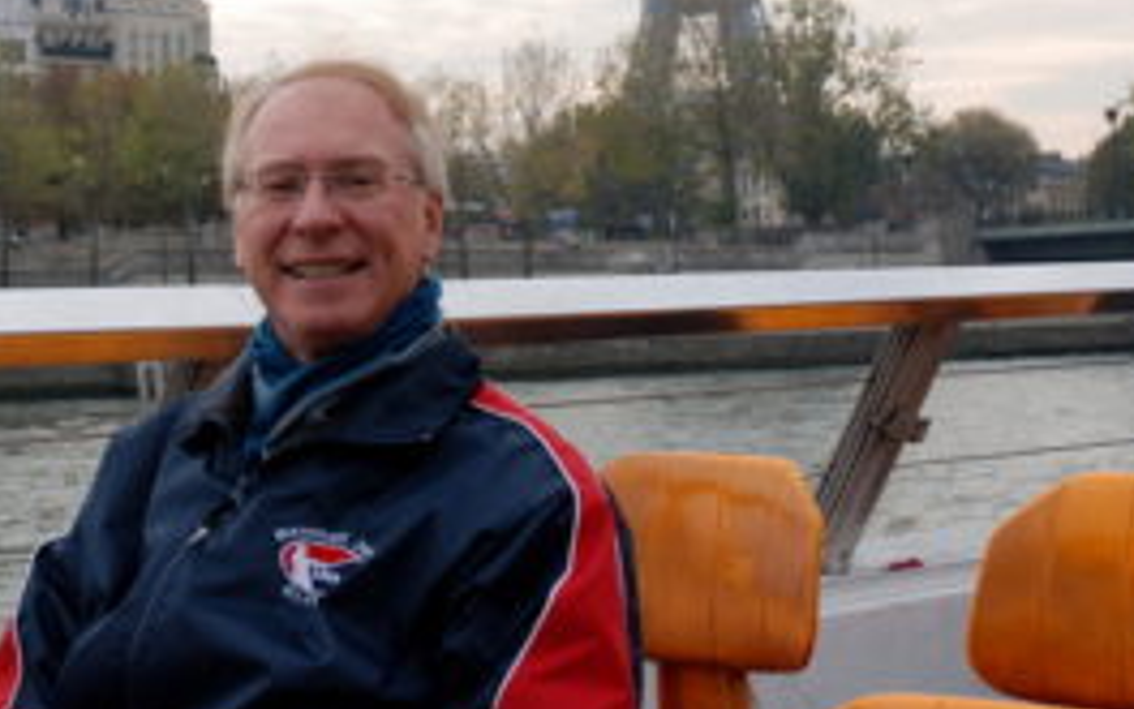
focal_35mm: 84
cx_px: 279
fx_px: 2595
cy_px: 45
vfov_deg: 15.3
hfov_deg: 24.4
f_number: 6.3
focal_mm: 29
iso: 100
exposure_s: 1/160
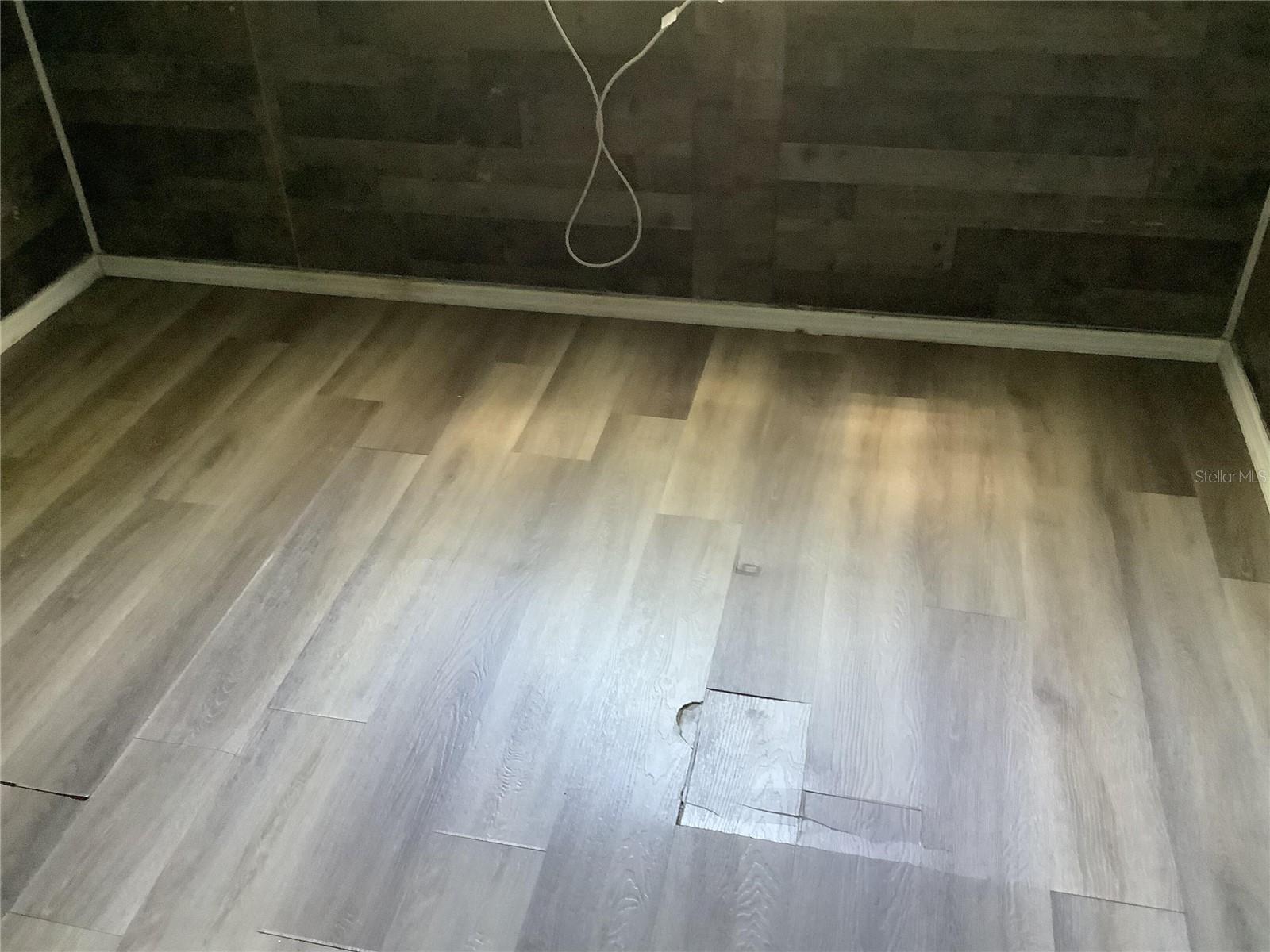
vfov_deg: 45.4
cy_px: 476
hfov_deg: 58.4
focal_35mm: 31
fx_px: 1137
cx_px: 635
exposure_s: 1/30
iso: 400
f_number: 2.4
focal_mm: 3.3
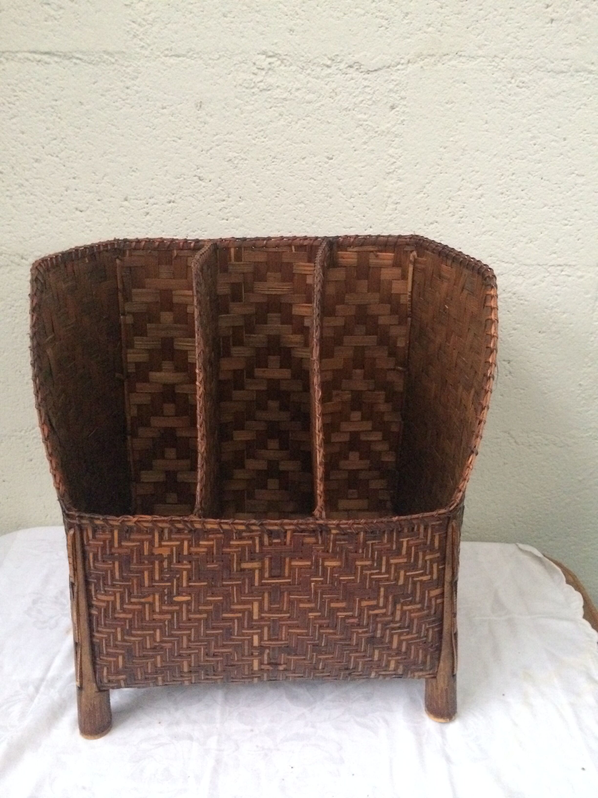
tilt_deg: -24.6
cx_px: 299
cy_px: 399
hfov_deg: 48.2
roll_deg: -2.0
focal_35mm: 29
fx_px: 668
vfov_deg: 61.7
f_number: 2.2
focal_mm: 4.15
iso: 640
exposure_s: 1/17
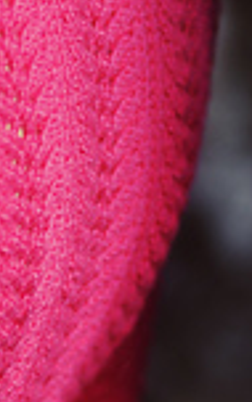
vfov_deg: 6.5
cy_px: 410
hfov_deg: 4.0
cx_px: -304
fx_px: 3538
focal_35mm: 322
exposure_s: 1/4000
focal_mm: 50
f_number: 2.5
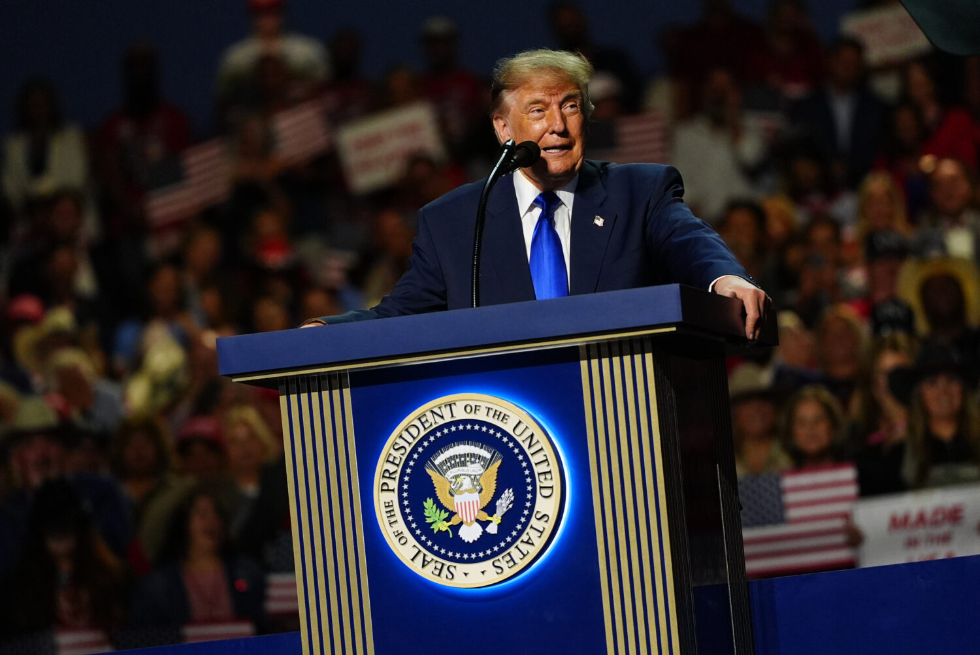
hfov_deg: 6.9
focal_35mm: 300
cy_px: 328
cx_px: 490
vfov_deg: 4.6
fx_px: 8174
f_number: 2.8
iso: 2500
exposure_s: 1/500
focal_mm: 200
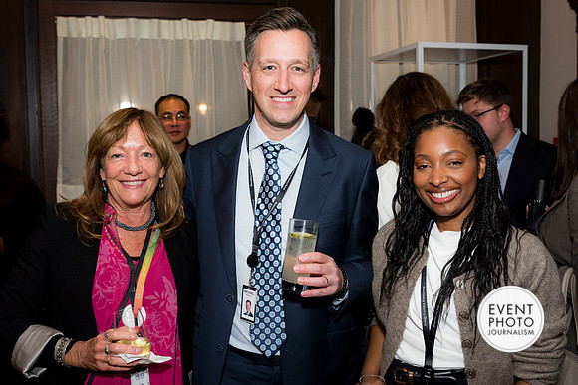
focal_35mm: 38
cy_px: 179
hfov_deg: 50.2
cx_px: 291
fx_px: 617
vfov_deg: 34.7
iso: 800
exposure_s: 1/125
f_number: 5
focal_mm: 29
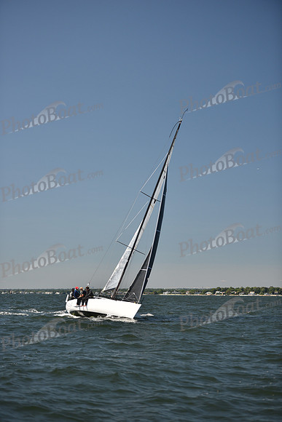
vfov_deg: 24.8
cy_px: 211
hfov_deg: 16.7
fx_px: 963
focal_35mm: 82
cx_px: 141
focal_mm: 82
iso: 250
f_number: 2.8
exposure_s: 1/1600
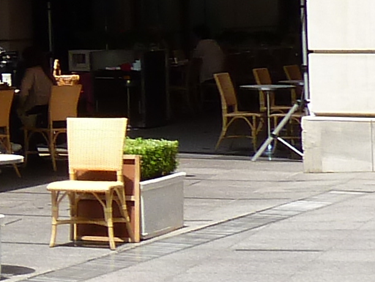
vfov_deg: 9.0
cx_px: -724
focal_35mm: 163
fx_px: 1766
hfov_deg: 9.6
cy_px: -36
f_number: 4
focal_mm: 4.1
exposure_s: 1/200
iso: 80
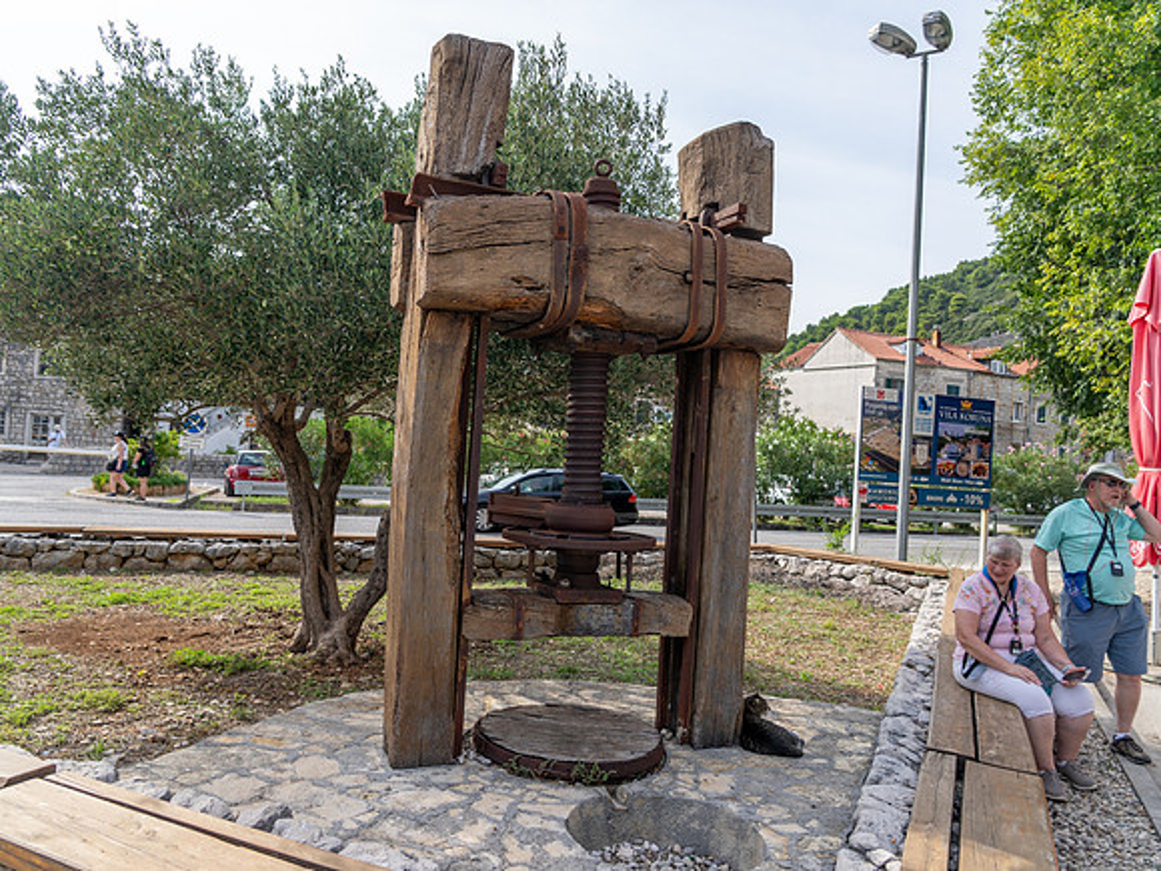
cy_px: 436
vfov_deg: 53.1
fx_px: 871
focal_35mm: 26
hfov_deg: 67.4
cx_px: 580
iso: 100
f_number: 5
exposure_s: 1/250
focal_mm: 24
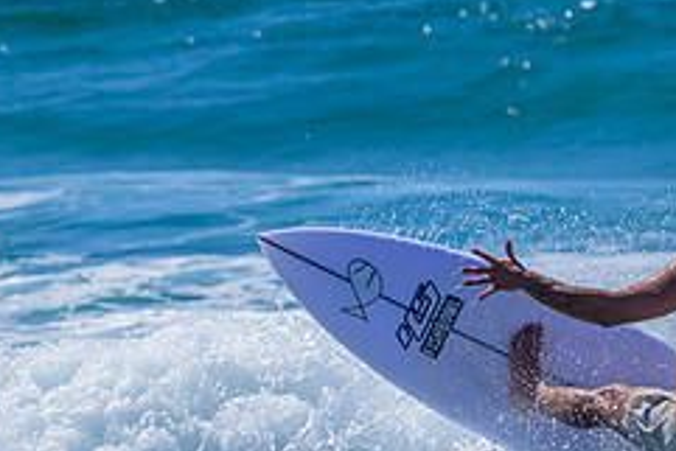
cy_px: 525
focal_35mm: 1108
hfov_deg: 1.9
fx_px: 20817
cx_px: 558
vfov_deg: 1.2
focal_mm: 460
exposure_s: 1/2000
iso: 450
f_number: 11
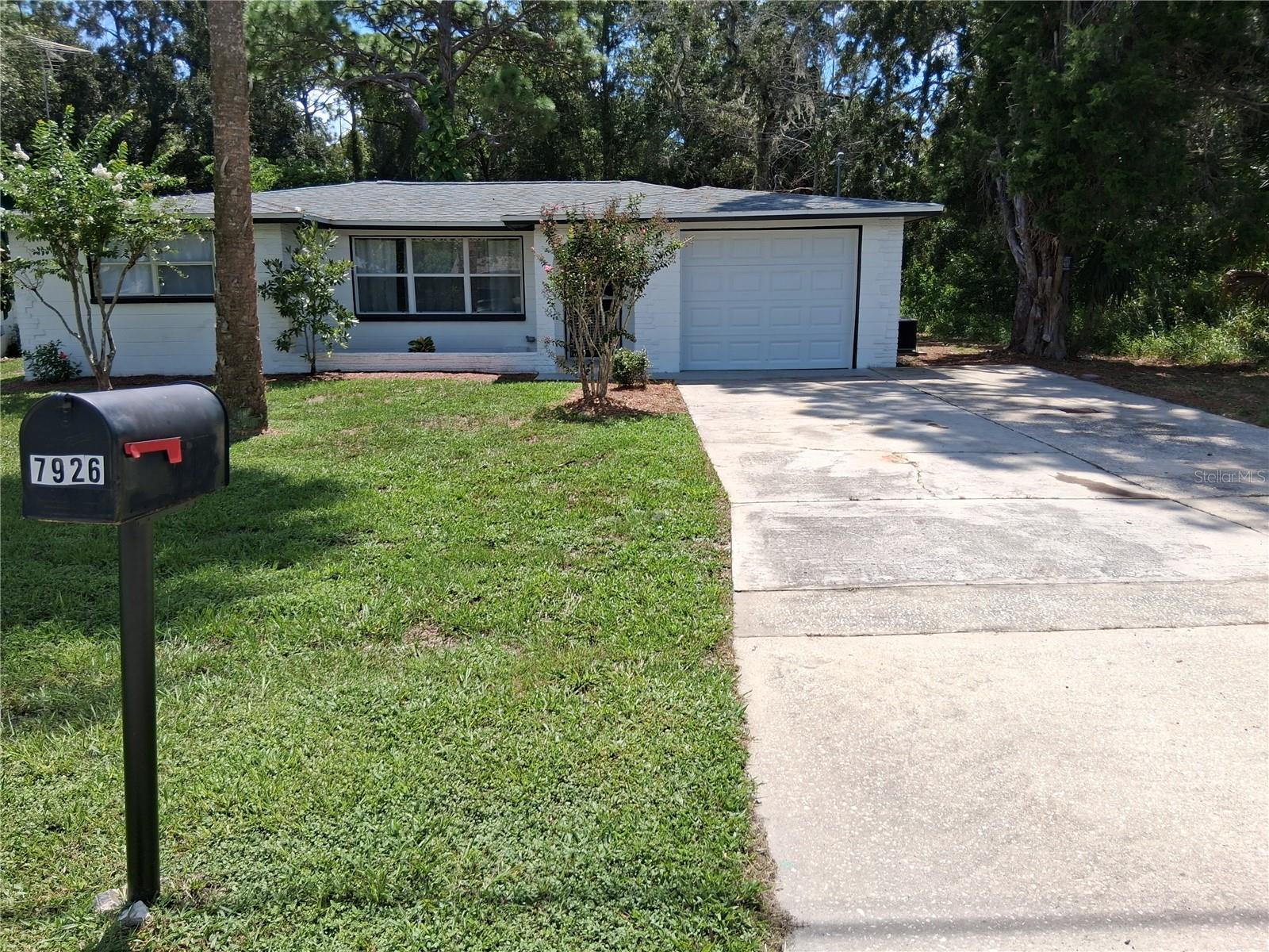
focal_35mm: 26
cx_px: 634
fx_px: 953
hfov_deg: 67.3
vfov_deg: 53.1
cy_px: 476
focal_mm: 3.98
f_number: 1.8
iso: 25
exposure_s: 1/510
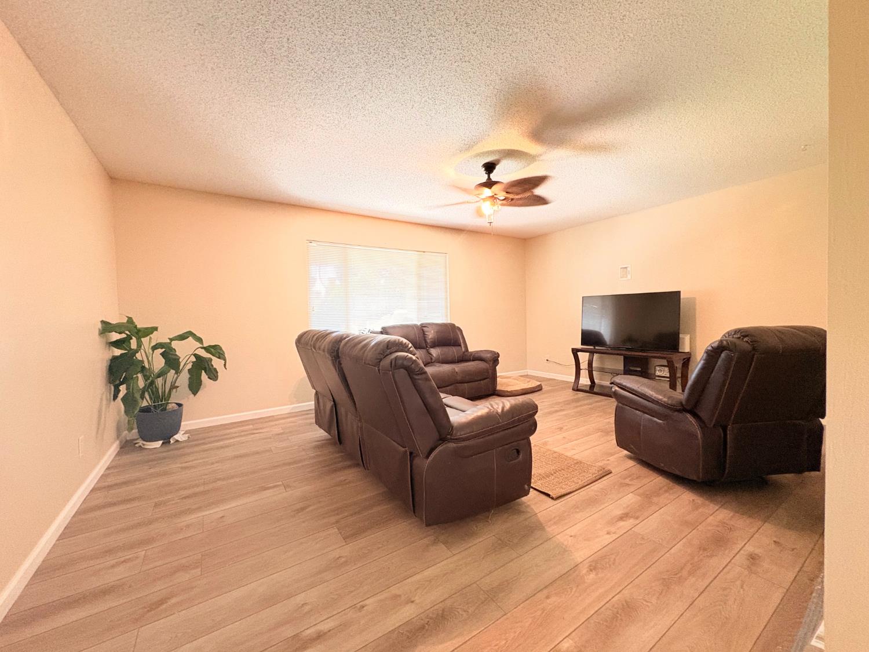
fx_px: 351
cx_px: 434
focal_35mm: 14
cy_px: 326
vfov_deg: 85.7
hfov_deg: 102.1
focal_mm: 2.22
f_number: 2.2
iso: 500
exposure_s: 1/60
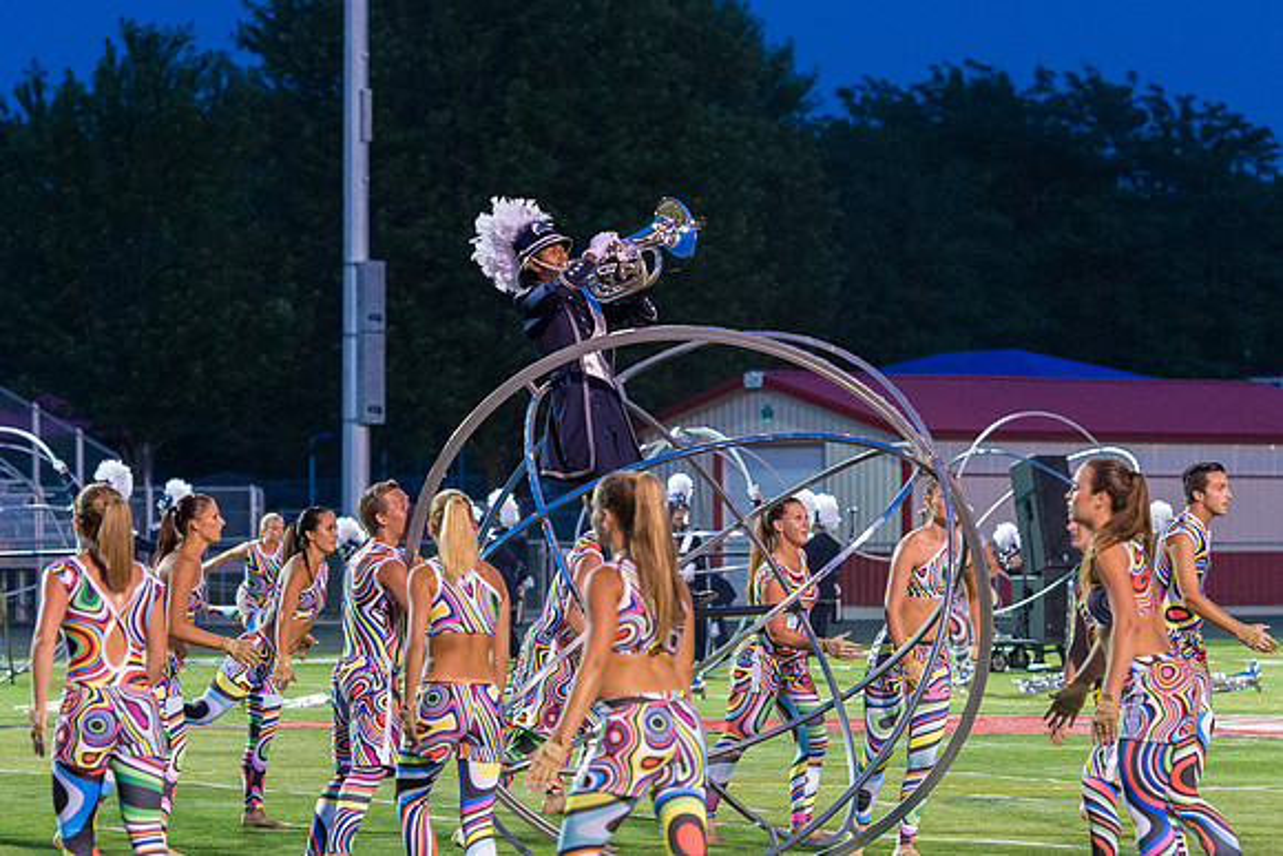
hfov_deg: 11.8
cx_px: 655
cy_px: 427
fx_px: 6188
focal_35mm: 174
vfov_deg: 7.9
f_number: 3.5
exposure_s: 1/320
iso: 6400
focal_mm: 120
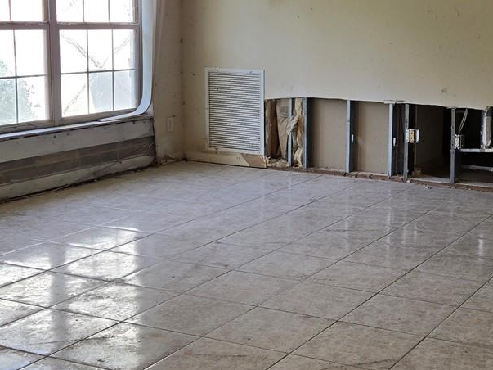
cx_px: 378
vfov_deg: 23.9
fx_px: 869
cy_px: 124
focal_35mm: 61
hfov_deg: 31.1
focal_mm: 5.4
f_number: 1.8
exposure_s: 1/180
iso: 32
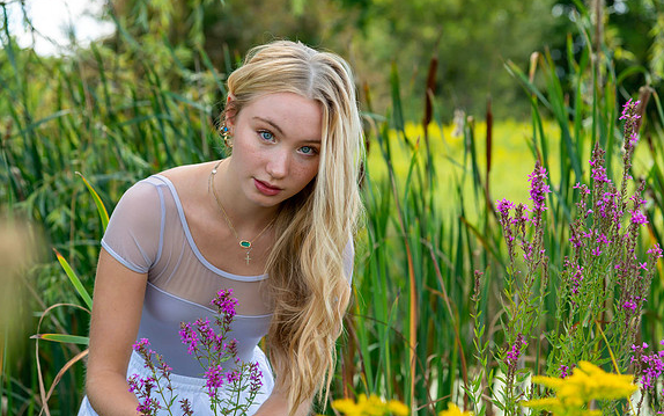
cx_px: 331
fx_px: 1864
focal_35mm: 103
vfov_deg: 12.7
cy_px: 201
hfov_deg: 20.2
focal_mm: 100
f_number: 6.3
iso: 160
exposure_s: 1/320
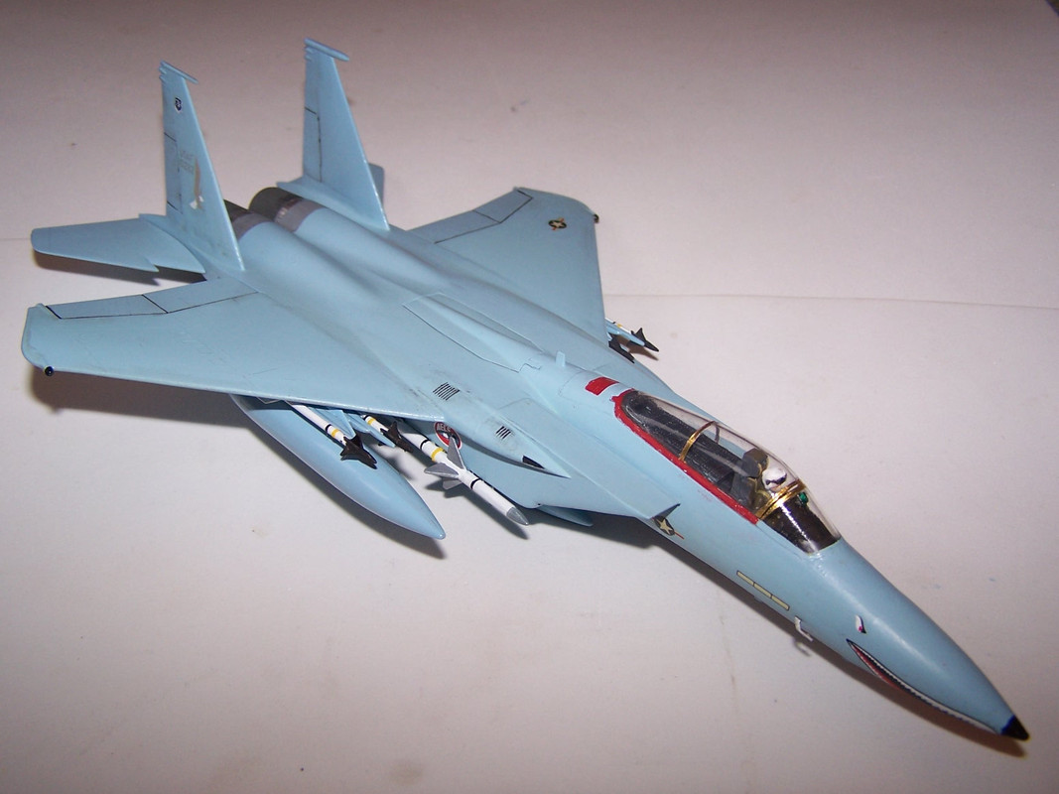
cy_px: 397
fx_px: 1162
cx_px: 530
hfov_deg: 49.0
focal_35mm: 38
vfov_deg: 37.7
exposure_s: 1/60
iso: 80
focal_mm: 6.3
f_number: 2.8
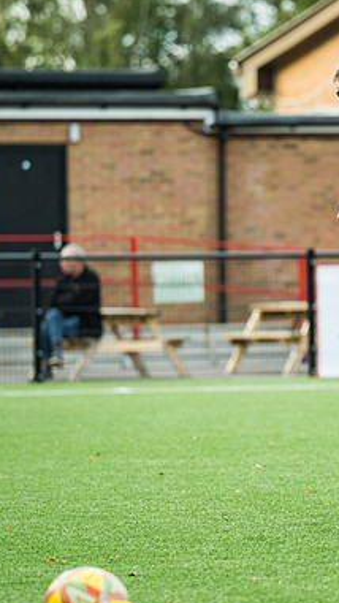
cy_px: 350
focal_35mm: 287
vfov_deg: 7.5
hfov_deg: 4.2
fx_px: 4591
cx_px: 324
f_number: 2.8
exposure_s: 1/800
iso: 400
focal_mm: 130
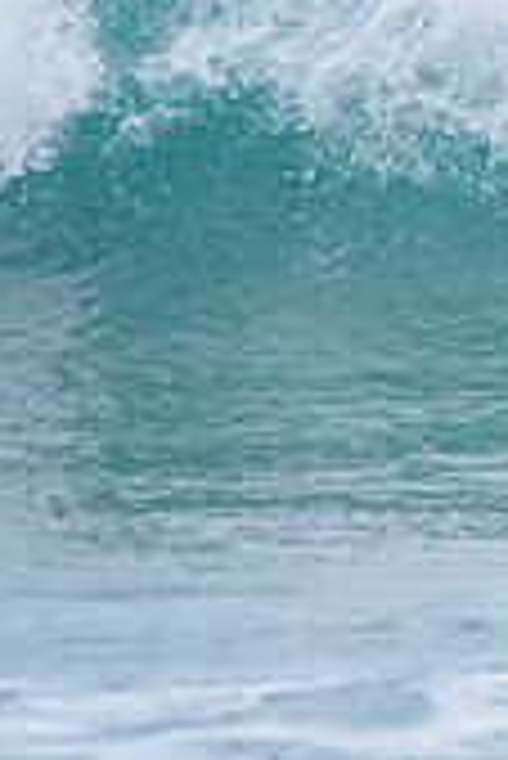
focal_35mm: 1715
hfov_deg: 0.8
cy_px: 106
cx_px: 1079
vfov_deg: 1.2
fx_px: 36224
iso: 400
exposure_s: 1/2000
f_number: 5.6
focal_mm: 500
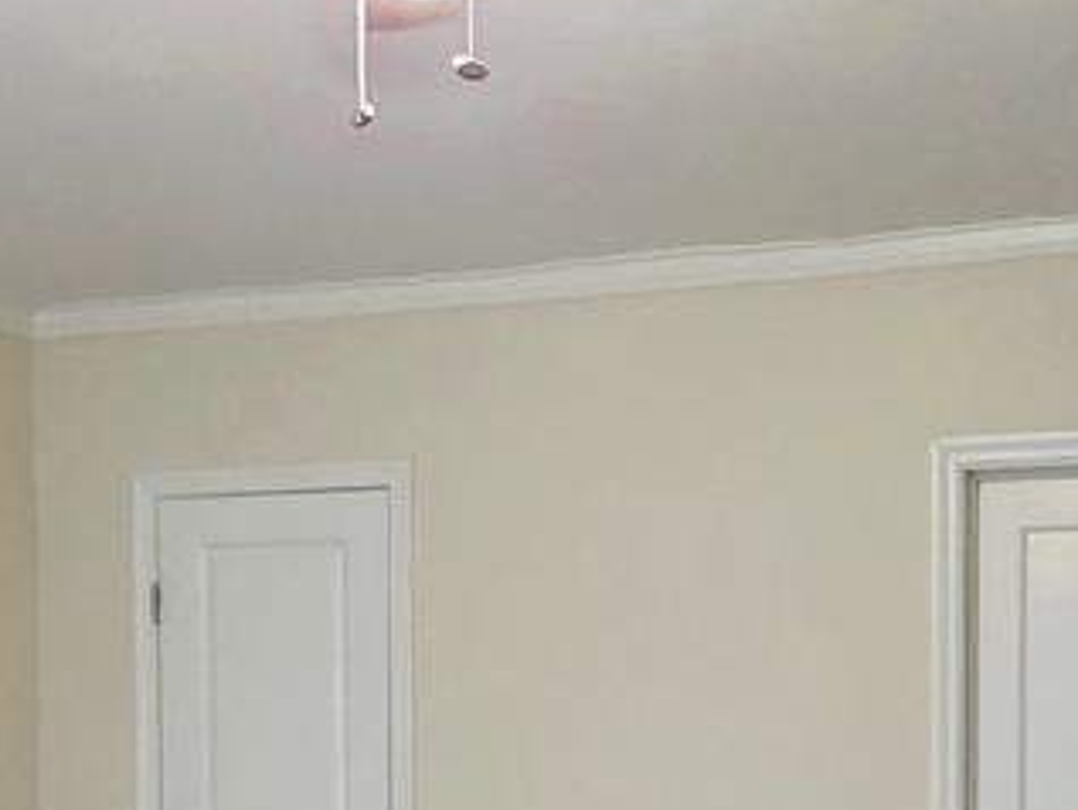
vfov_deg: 23.4
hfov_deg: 32.6
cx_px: 653
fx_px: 1838
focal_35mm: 59
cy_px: 875
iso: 800
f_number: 1.9
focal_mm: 2.2
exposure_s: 1/60.2
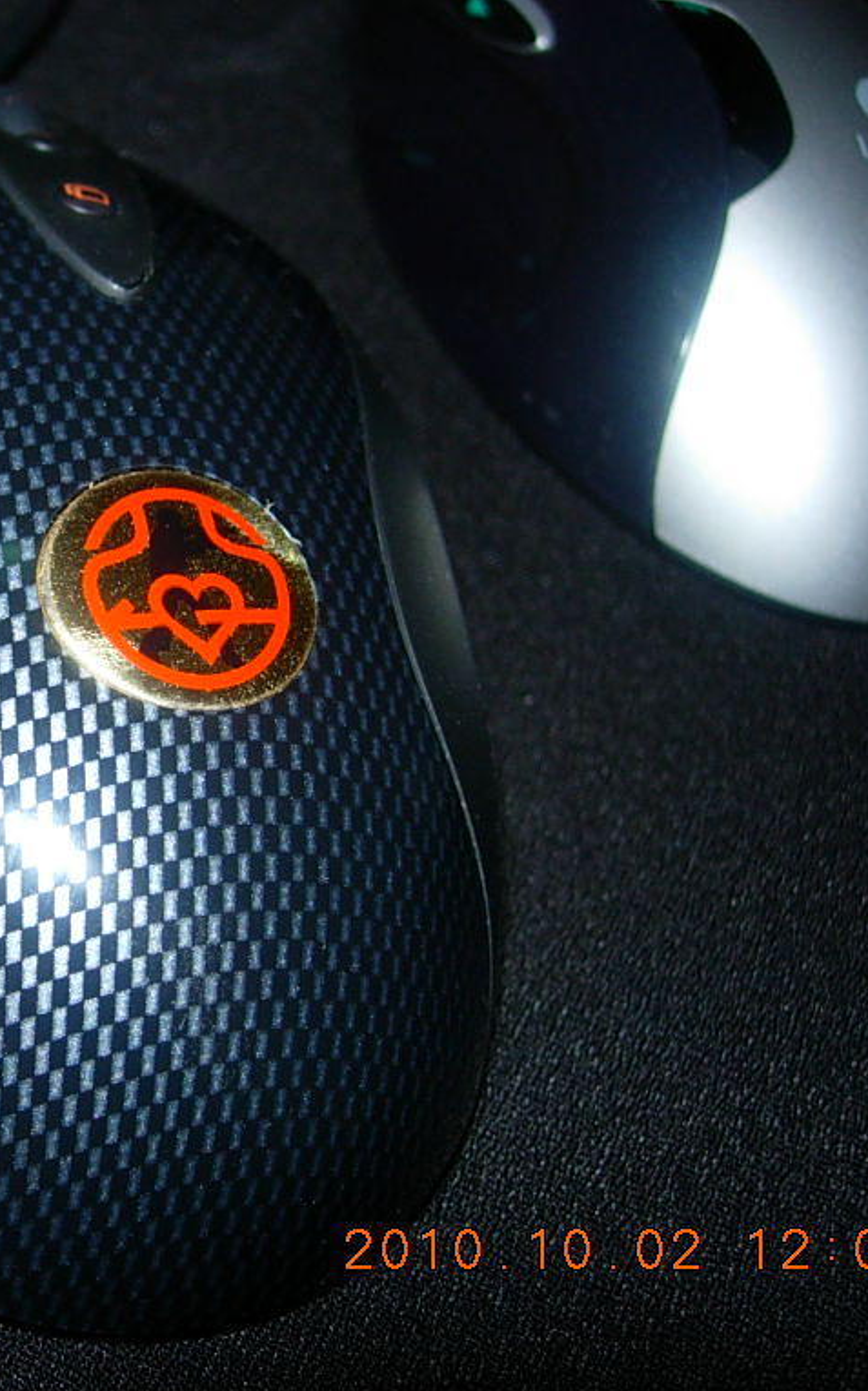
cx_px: 67
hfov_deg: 23.3
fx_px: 2045
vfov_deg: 37.5
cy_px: 697
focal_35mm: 54
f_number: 2.8
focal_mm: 7.8
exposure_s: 1/64
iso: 100
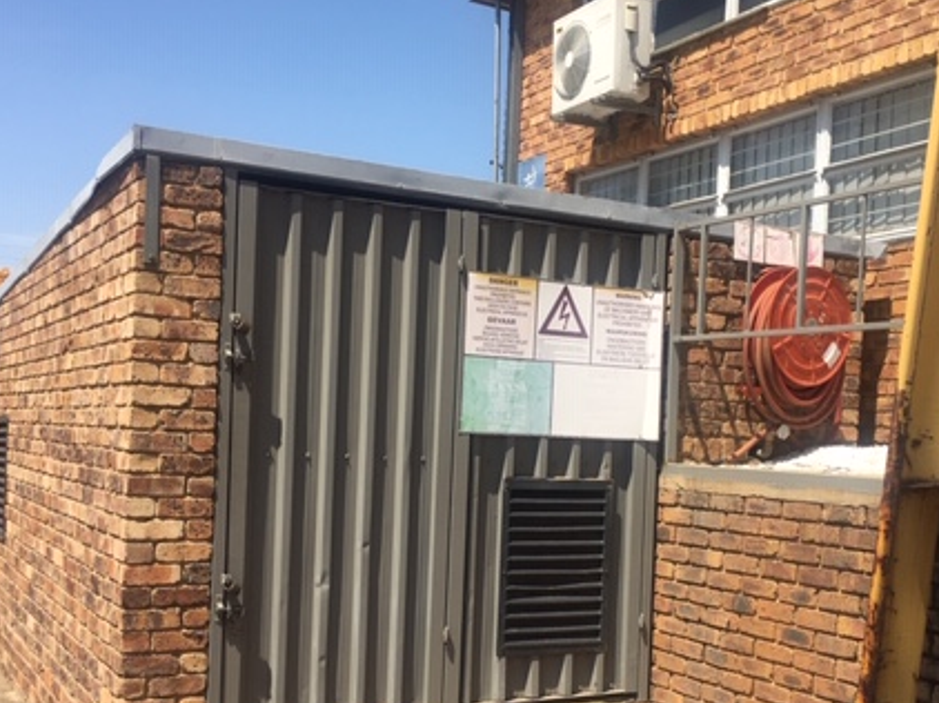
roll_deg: -1.5
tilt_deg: -0.5
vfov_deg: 32.7
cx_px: 512
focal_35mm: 44
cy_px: 447
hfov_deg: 42.9
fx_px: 1193
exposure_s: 1/1350
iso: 25
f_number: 2.2
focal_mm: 4.15
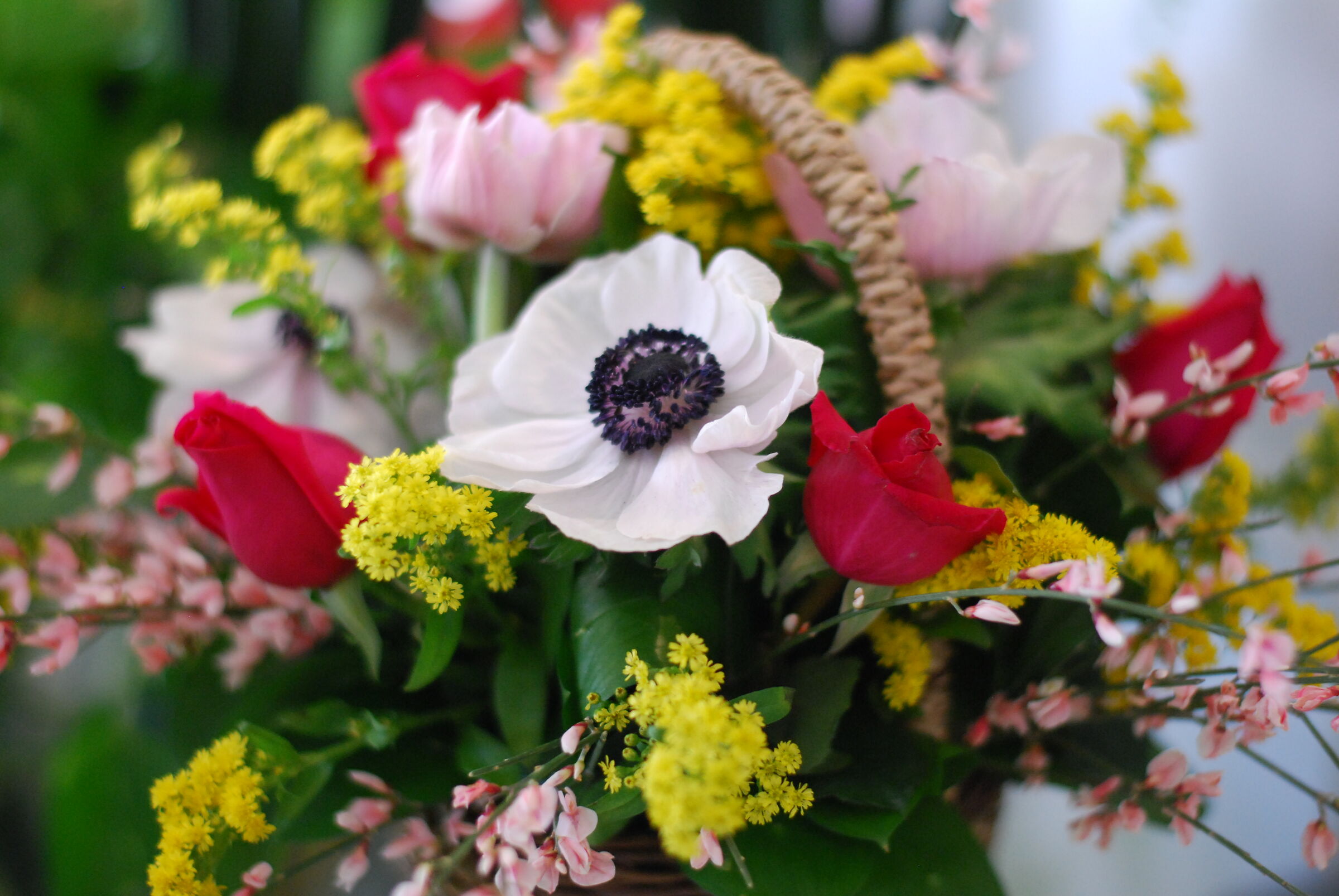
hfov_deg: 27.0
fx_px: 2793
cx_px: 670
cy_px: 448
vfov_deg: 18.2
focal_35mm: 75
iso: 800
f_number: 1.8
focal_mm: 50
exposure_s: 1/200
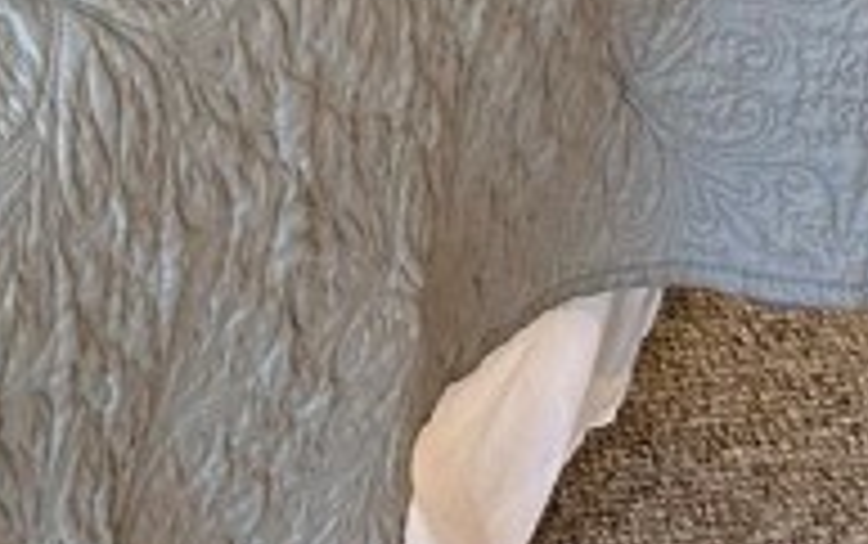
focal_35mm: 146
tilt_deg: -20.5
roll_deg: -1.9
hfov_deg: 13.4
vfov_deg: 7.8
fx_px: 3457
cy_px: -1115
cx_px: -499
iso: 125
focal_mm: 5.7
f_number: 1.5
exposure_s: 1/60
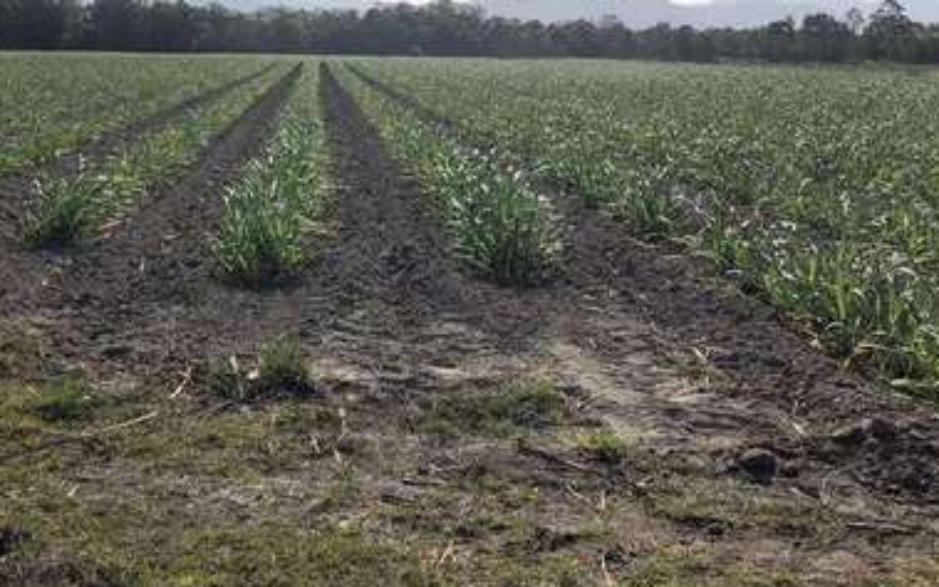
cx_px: 409
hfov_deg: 42.6
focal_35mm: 47
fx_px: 1203
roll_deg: +0.3
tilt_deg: -5.7
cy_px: 161
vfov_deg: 27.1
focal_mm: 3.99
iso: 20
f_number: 1.8
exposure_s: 1/4808
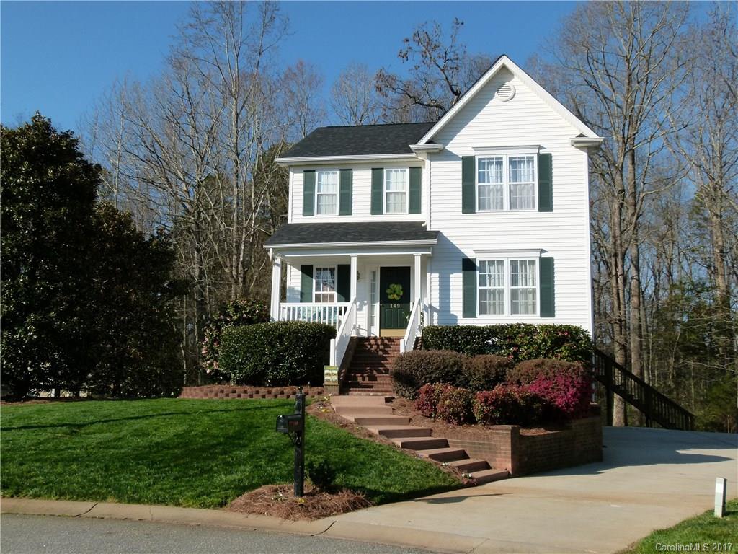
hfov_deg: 47.9
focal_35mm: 39
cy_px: 277
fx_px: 831
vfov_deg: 36.8
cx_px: 369
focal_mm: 7
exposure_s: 1/1000
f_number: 4
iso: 160
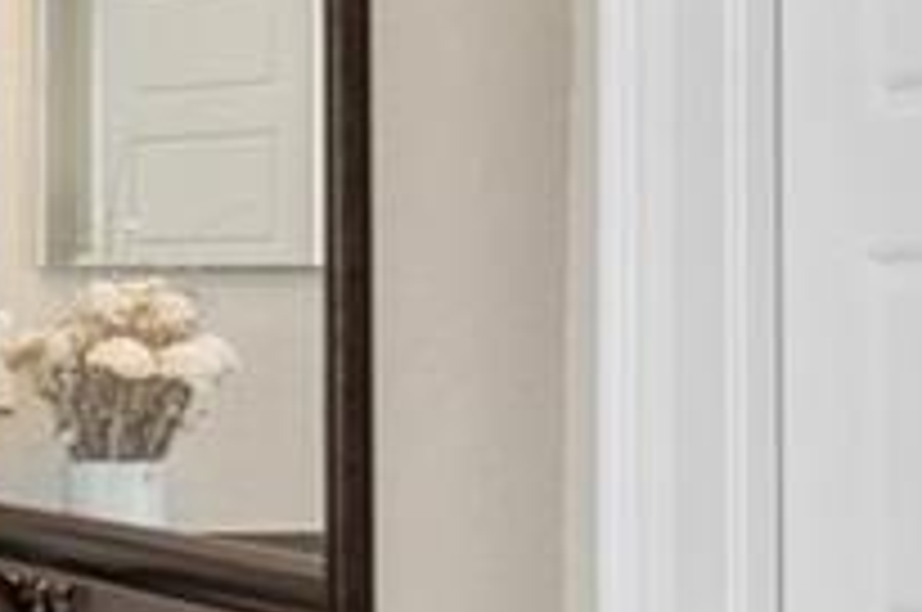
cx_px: -787
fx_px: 3196
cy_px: 360
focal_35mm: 125
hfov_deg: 14.3
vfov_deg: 10.9
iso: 640
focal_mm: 16
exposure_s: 1/50
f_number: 9
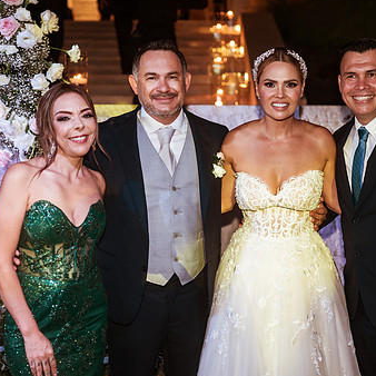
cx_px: 224
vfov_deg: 33.4
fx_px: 627
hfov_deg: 33.3
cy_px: 189
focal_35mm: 51
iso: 1000
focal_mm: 35
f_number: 1.8
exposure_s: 1/200
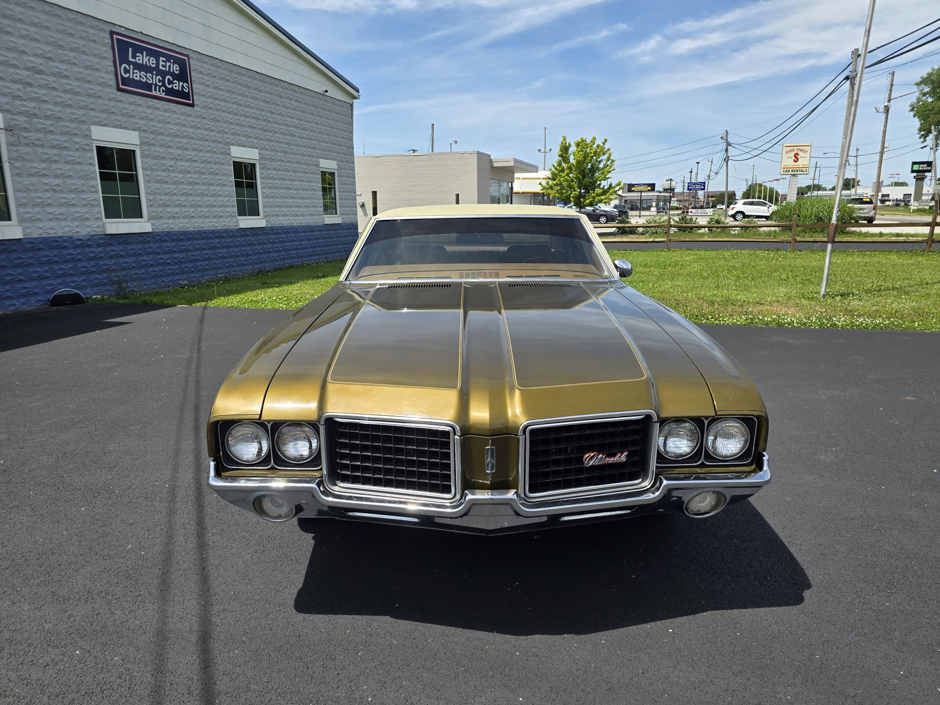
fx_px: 625
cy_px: 352
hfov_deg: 73.9
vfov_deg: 58.9
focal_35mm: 23
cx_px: 470
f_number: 1.7
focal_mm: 6.3
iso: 12
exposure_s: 1/677
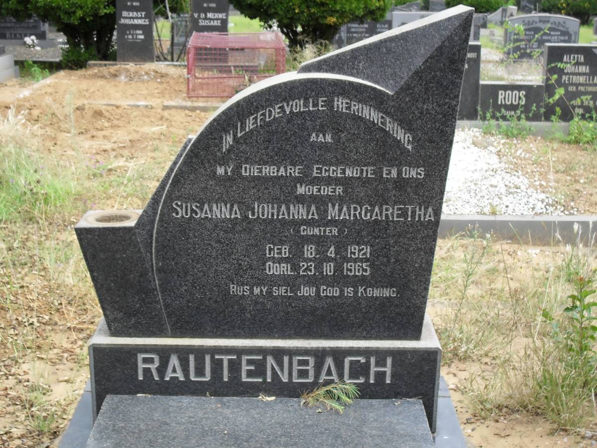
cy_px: 224
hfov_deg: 33.8
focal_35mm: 57
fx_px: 983
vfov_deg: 25.7
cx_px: 298
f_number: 4.3
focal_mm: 10.1
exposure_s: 1/125
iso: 100
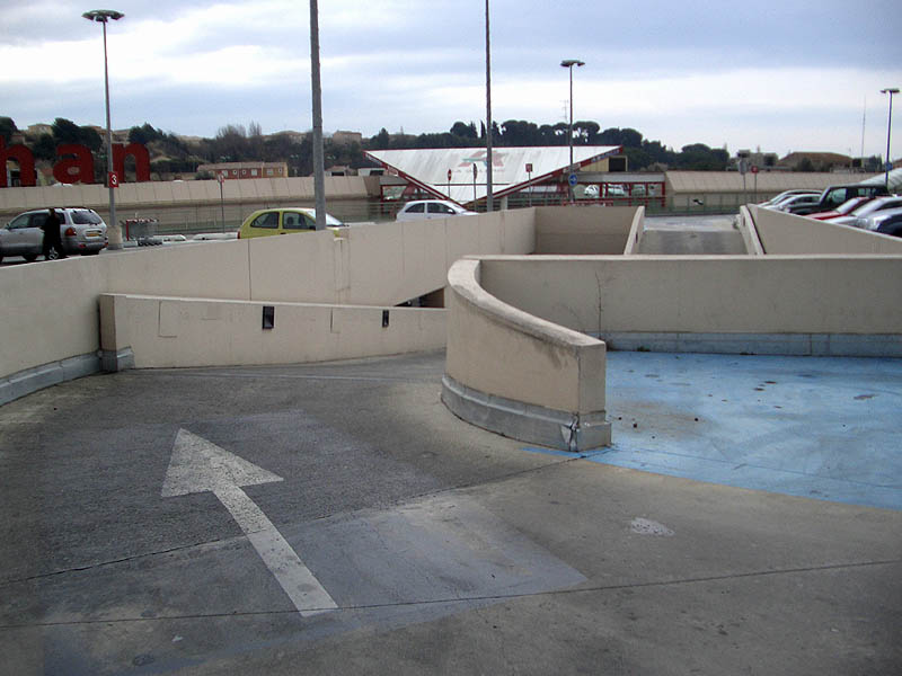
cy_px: 338
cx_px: 451
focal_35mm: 35
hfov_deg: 52.6
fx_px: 912
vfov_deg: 40.7
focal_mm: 5.8
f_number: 2.6
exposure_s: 1/640
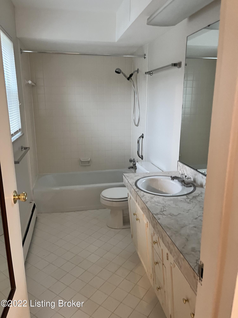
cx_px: 119
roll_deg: +0.6
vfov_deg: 67.3
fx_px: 238
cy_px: 159
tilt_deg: -11.3
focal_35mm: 26
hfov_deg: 53.1
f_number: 1.6
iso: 400
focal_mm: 5.1
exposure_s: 1/60
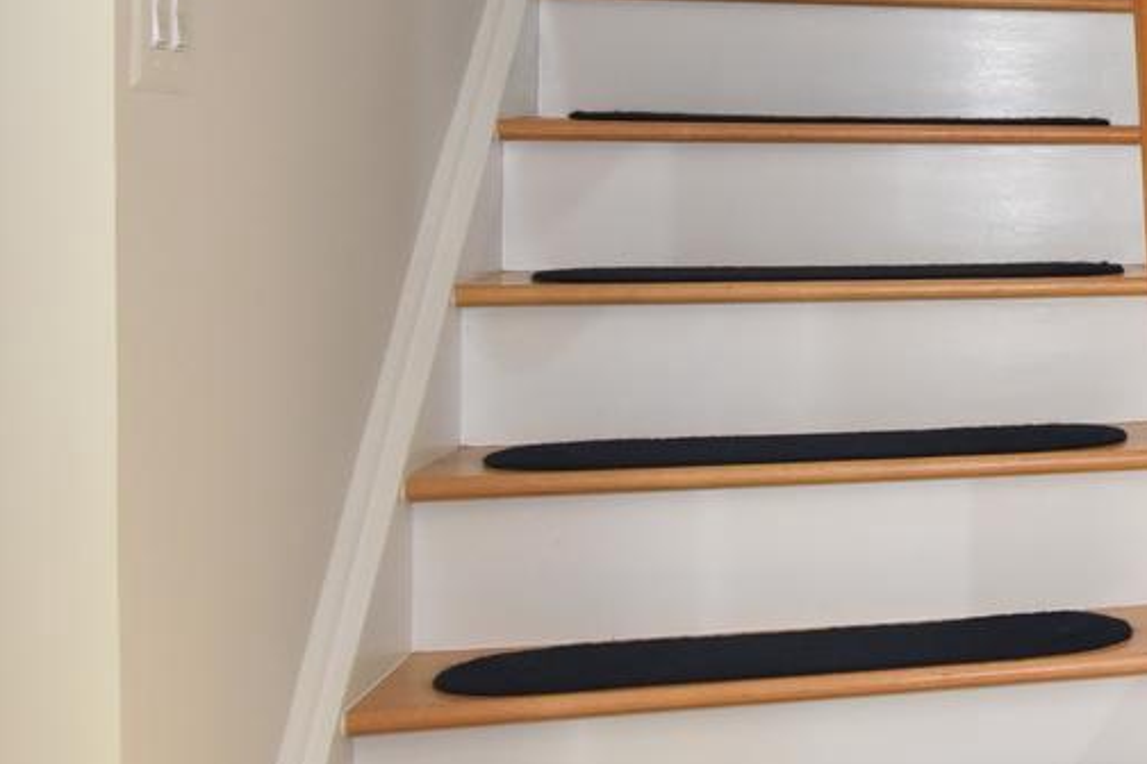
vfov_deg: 20.6
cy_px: 115
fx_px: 2071
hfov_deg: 22.3
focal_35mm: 65
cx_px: 1925
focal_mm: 16
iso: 1250
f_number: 9
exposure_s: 1/125
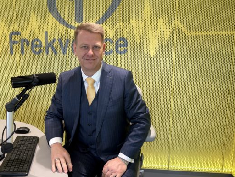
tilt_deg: -9.2
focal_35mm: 31
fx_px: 210
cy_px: 84
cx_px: 102
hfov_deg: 58.1
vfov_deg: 45.4
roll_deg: +0.5
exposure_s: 1/64
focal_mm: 5.96
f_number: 1.6
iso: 125
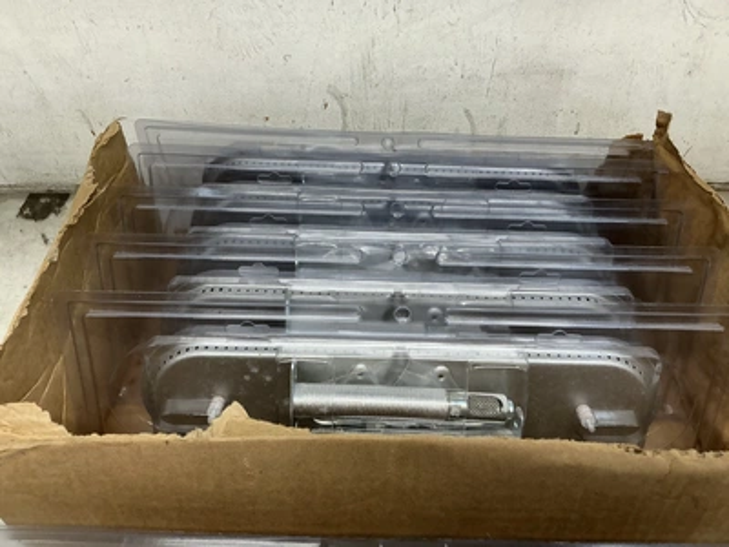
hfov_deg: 63.4
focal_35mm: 28
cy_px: 274
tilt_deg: -45.5
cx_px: 364
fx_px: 590
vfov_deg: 49.7
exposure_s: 1/120
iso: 50
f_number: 1.8
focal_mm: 3
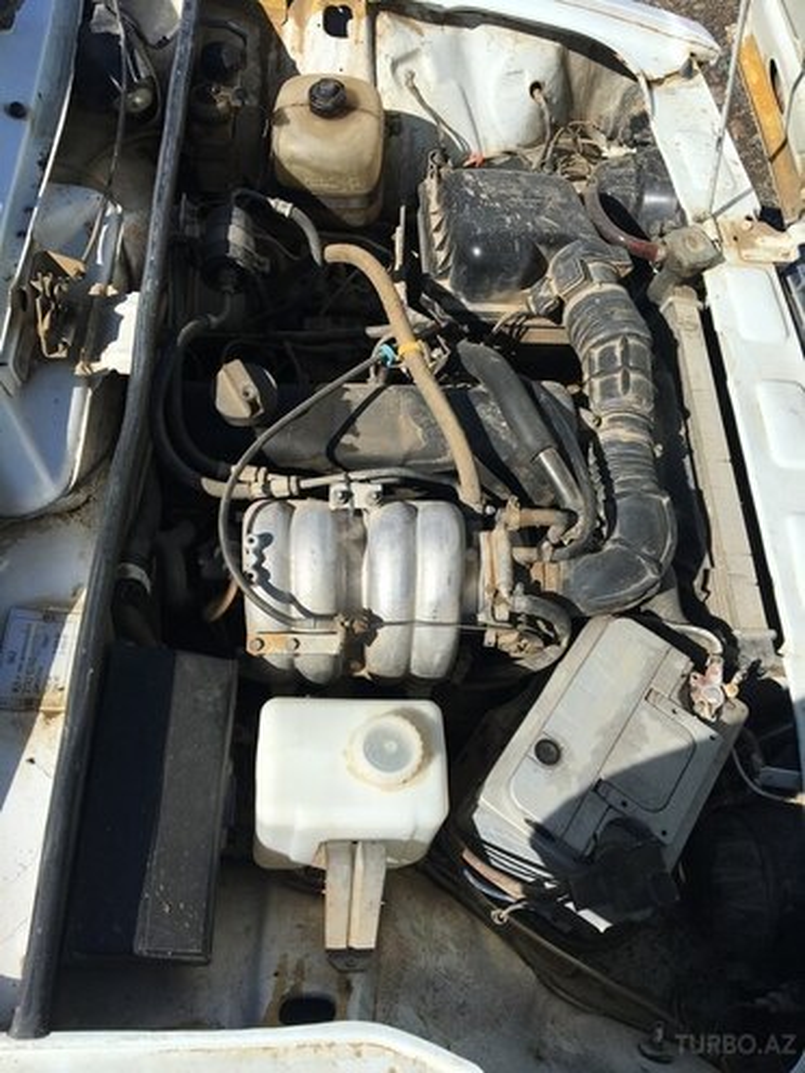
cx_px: 402
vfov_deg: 61.7
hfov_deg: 48.2
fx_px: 899
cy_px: 536
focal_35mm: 29
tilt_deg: -60.1
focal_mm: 4.15
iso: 25
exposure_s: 1/2331
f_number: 2.2
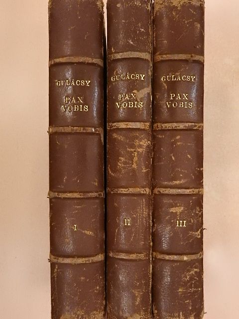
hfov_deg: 46.8
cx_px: 120
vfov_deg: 60.0
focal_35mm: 30
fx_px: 276
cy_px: 160
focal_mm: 5.4
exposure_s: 1/80
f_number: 3.5
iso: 1600
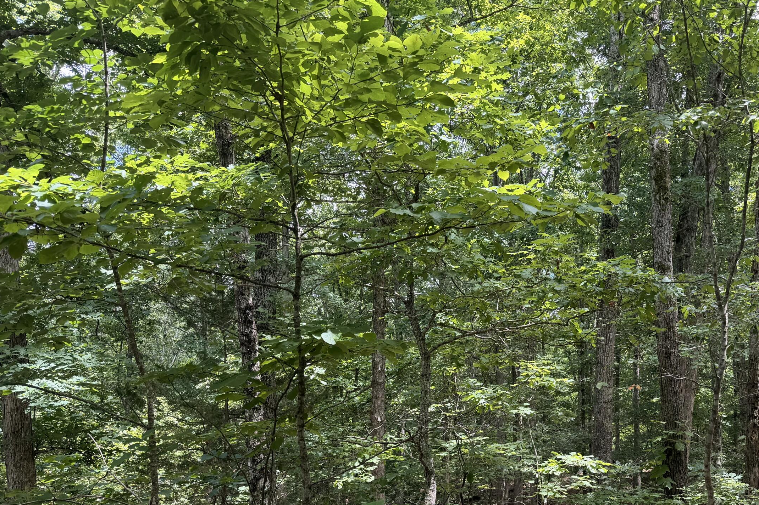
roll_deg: +0.5
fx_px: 738
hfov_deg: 53.5
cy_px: 384
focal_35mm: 35
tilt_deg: +0.0
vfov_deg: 36.9
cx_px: 496
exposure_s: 1/393
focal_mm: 6.76
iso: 80
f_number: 1.78
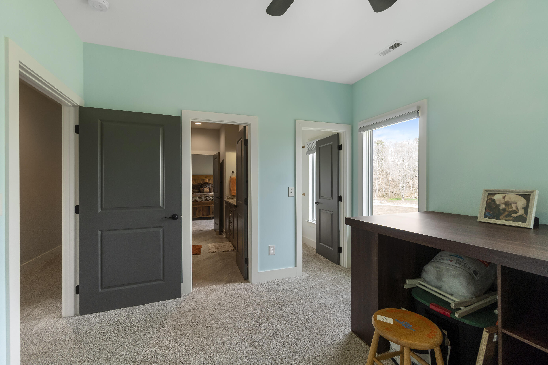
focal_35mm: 15
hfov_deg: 100.4
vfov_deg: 77.3
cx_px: 274
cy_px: 182
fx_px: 228
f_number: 8
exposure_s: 1/40
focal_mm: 10
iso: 400
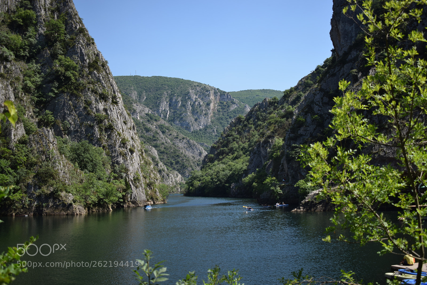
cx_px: 214
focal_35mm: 44
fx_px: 516
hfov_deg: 45.0
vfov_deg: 30.8
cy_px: 142
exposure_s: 1/500
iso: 100
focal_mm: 29
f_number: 4.2
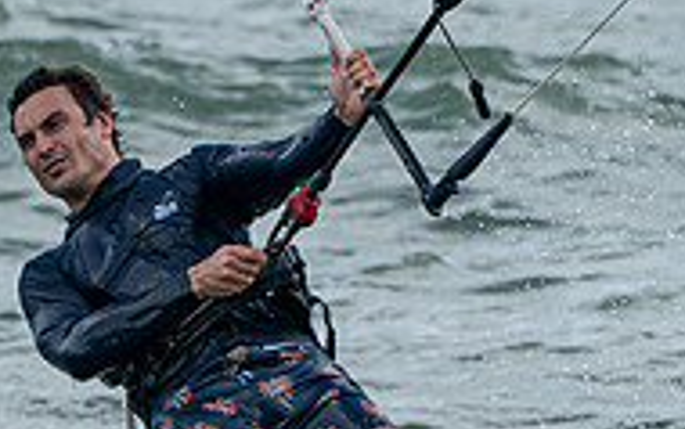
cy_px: 433
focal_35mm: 1647
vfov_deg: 0.8
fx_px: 30765
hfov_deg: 1.3
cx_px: 211
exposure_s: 1/2000
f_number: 8
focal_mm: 400
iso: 800
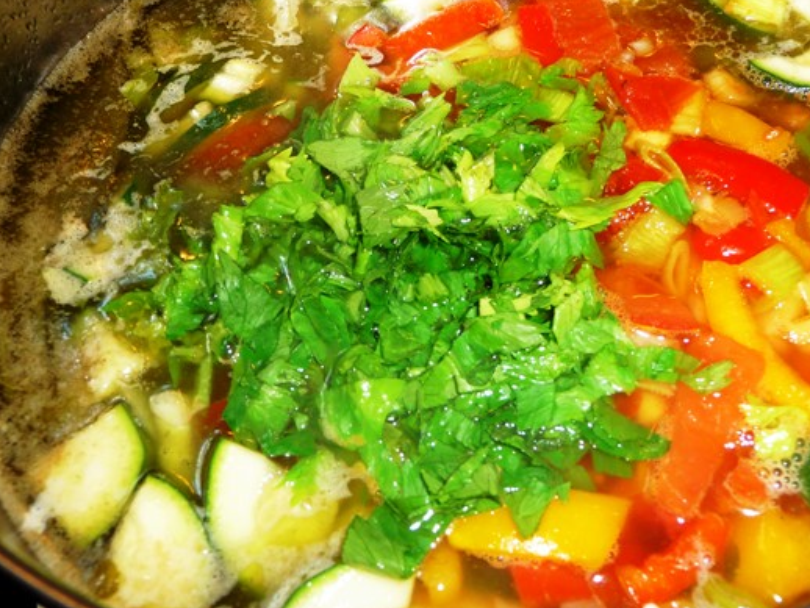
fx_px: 983
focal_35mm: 42
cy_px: 244
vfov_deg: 34.3
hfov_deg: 44.7
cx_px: 463
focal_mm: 5.6
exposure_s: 1/30
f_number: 3.6
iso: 100
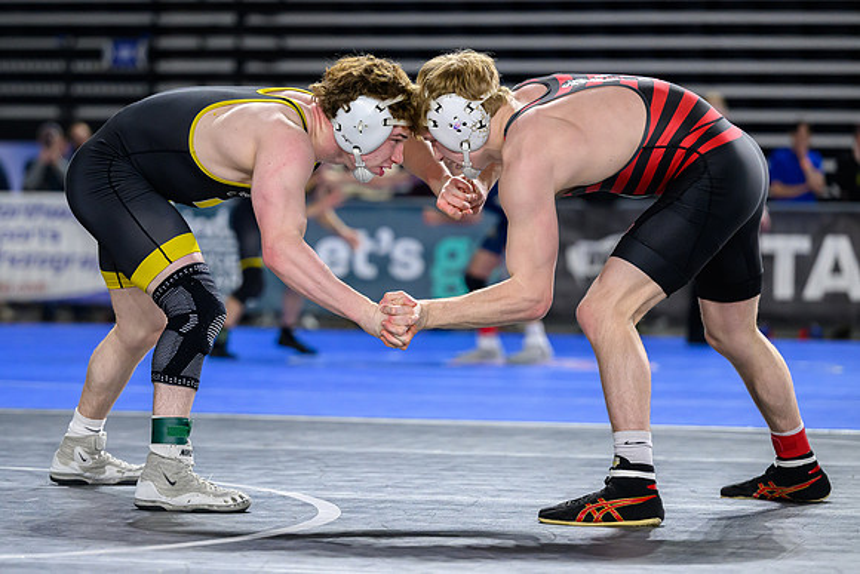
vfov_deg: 10.2
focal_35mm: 135
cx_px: 359
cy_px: 241
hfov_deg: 15.2
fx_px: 3221
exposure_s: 1/800
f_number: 2.8
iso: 3200
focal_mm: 115
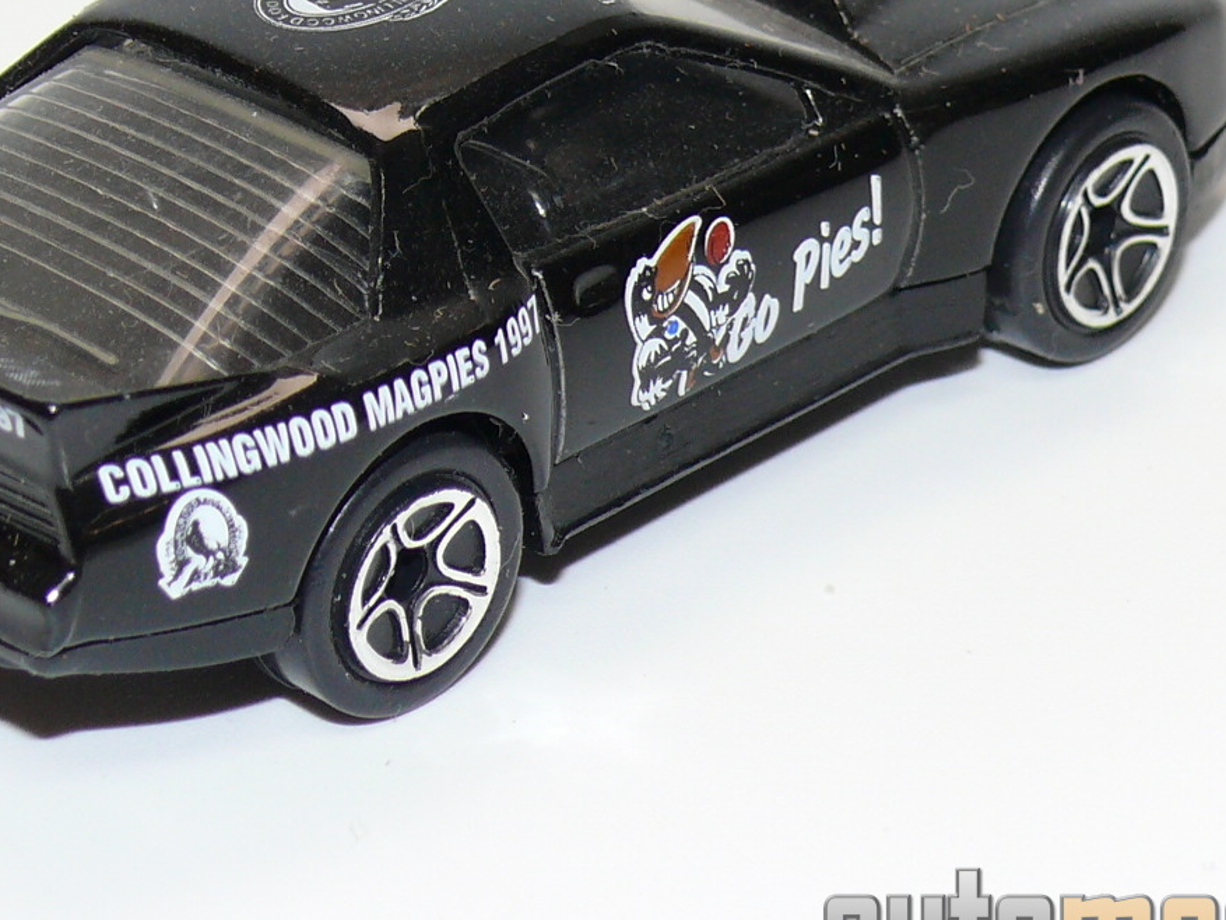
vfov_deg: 8.4
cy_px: 215
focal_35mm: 177
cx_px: 500
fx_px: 6270
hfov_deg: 11.2
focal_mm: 13
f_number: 4
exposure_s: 1/30
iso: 100
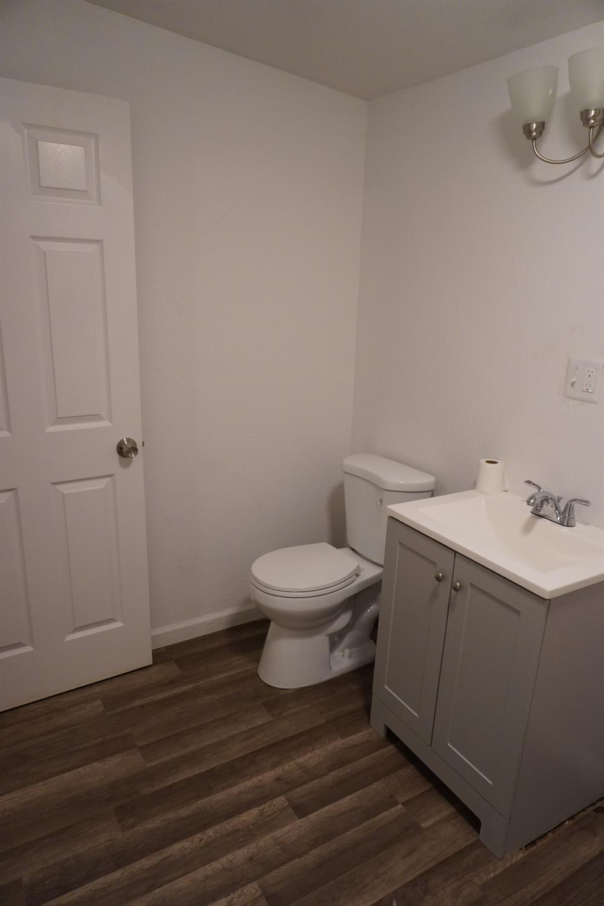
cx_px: 302
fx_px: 604
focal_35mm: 24
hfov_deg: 53.1
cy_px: 453
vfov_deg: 73.7
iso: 1250
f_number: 4
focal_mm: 16
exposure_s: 1/160
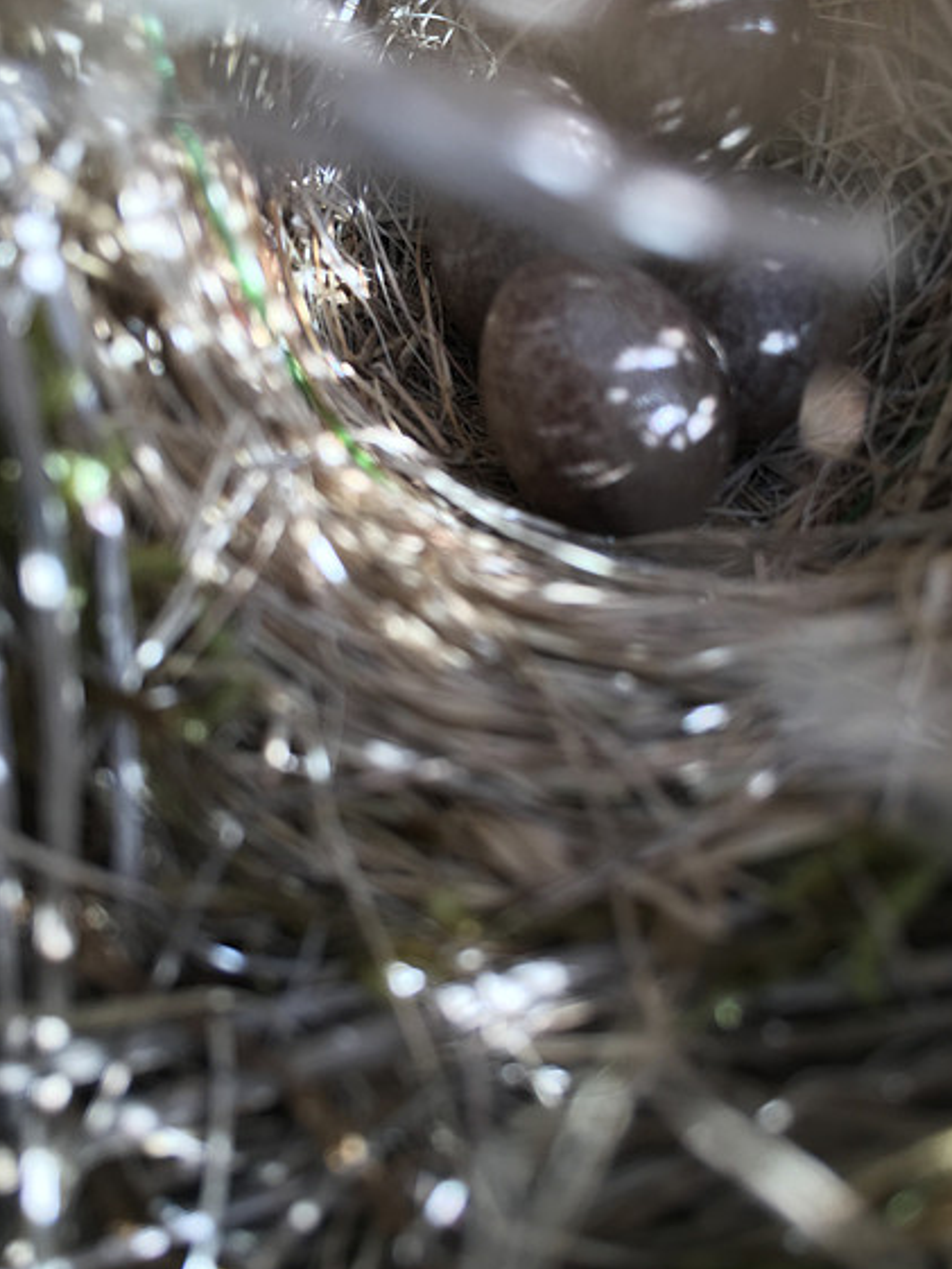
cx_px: 474
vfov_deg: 59.9
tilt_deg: -65.1
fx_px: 1100
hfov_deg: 46.8
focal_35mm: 30
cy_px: 651
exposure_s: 1/100
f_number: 2.2
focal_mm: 4.15
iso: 25
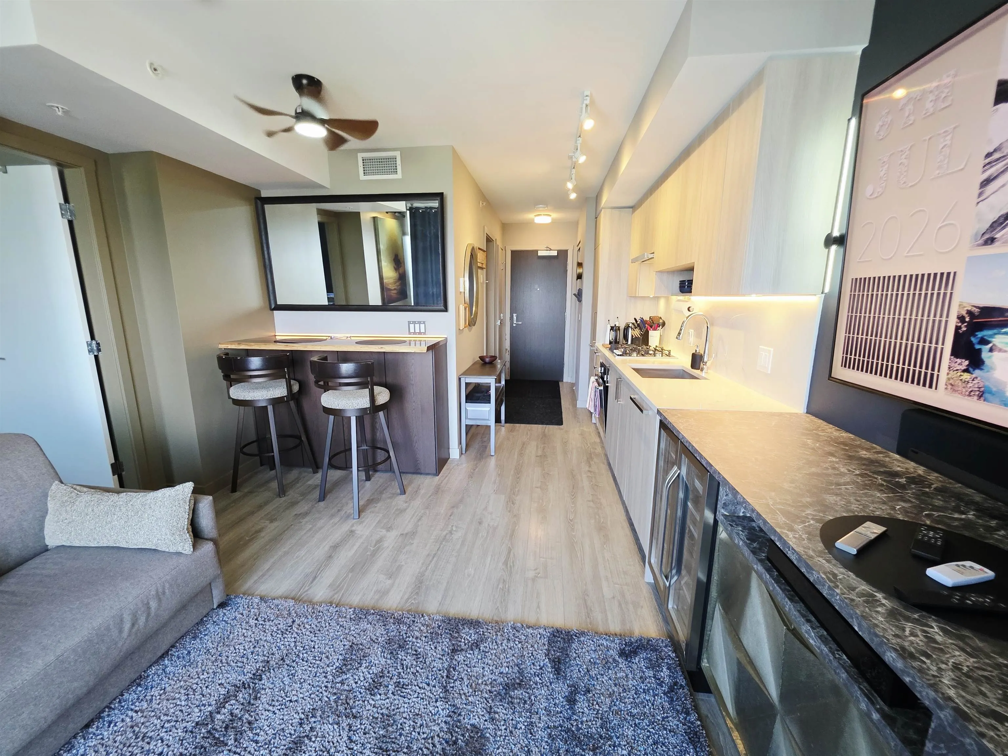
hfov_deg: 106.2
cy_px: 378
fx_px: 379
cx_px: 504
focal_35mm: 13
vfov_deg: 89.9
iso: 200
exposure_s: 1/120
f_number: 1.9
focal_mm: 2.2
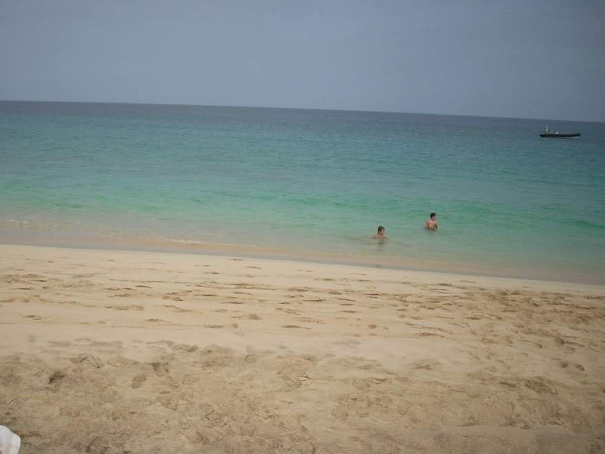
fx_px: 752
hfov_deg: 43.7
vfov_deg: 33.6
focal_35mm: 43
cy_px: 230
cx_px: 259
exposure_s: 1/500
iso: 64
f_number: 5.6
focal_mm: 6.2
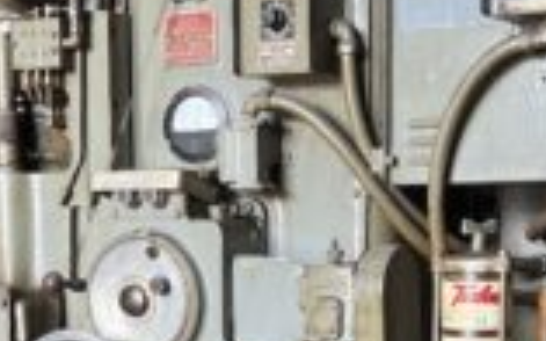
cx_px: 216
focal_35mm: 70
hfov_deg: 29.3
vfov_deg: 17.7
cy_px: 411
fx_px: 1041
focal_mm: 5.7
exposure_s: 1/108
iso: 125
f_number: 1.5
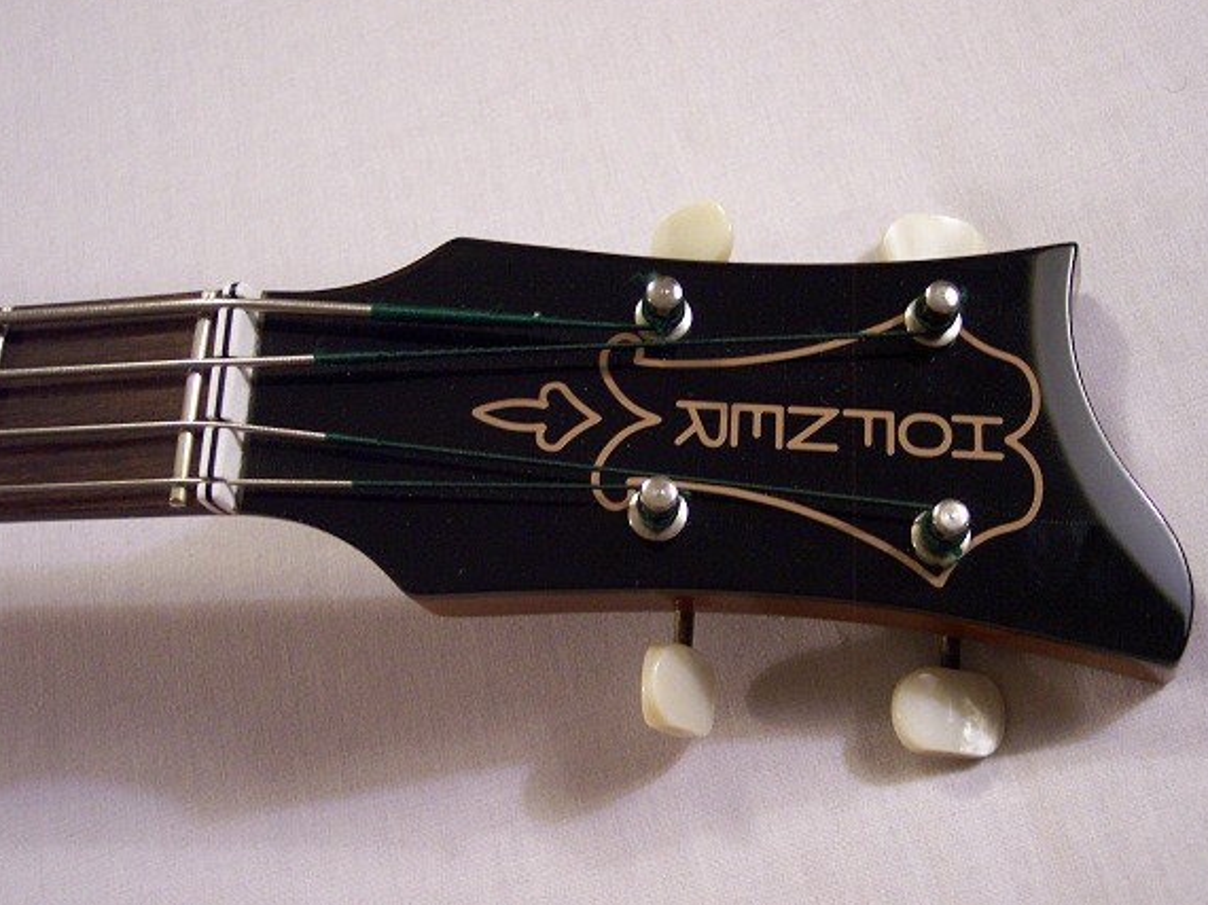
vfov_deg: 33.6
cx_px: 662
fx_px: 1500
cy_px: 482
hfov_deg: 43.8
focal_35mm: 43
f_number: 2.8
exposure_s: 1/15
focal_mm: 8
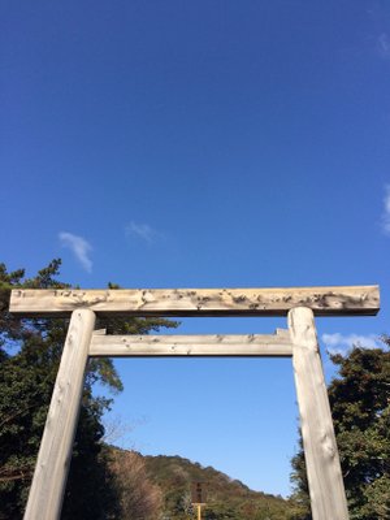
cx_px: 195
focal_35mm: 30
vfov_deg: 60.0
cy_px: 260
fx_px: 451
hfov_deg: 46.8
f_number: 2.2
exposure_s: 1/2160
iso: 32
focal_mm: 4.12
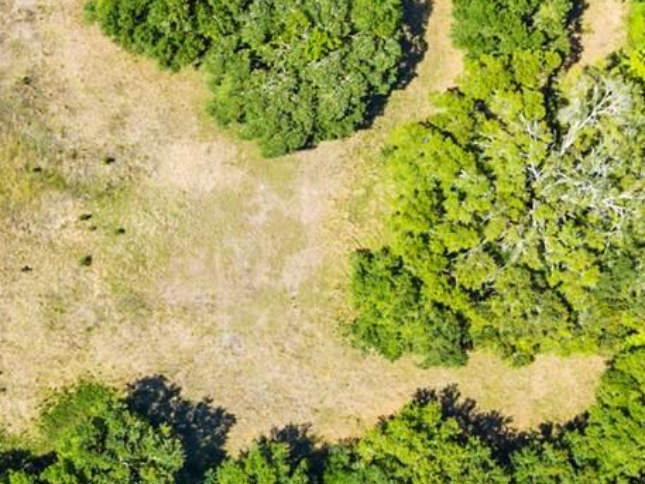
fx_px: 1566
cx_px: -215
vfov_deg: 17.5
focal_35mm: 84
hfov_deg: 21.0
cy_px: 155
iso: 110
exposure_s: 1/1500
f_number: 1.8
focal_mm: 8.67
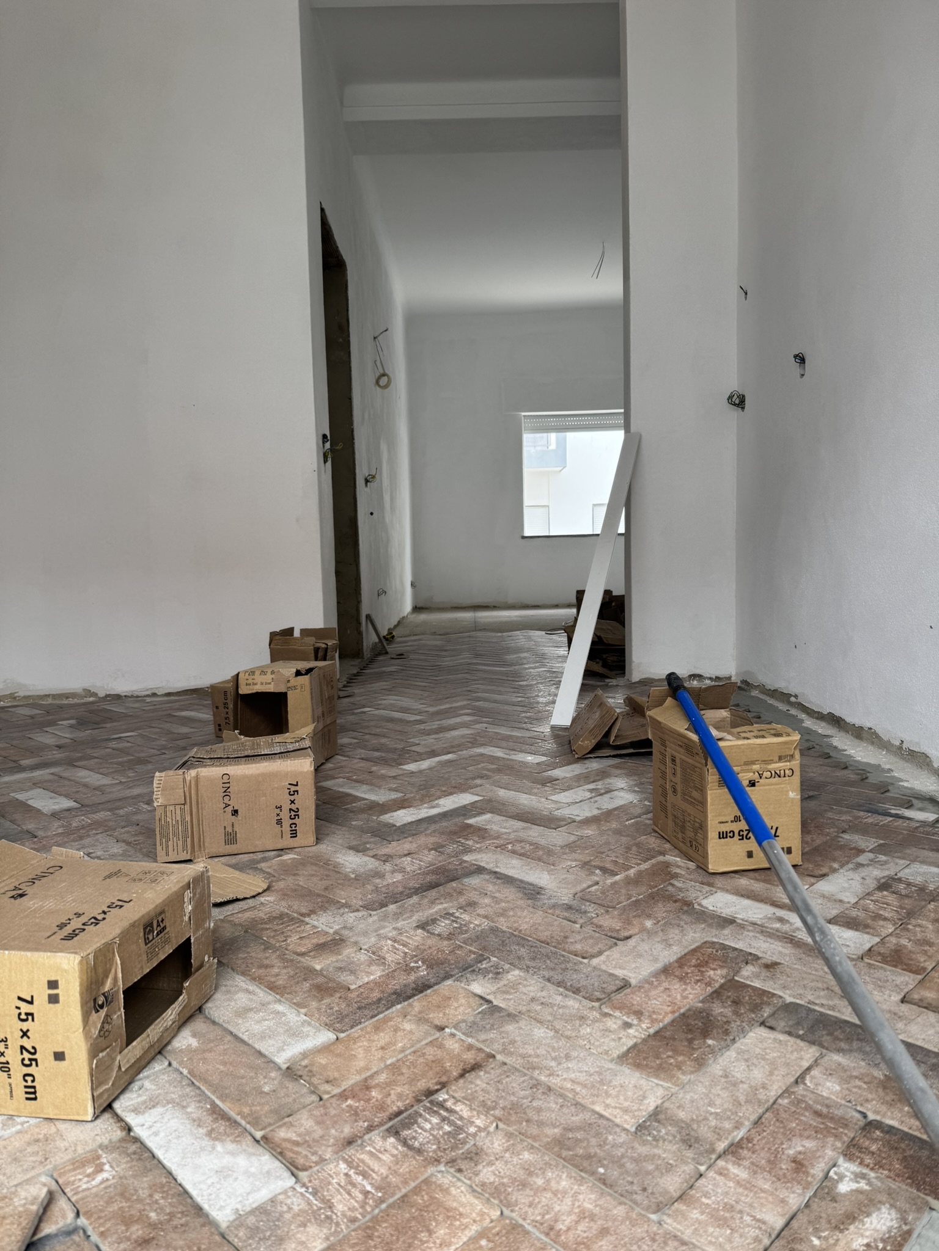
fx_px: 868
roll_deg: +1.5
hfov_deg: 56.8
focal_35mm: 24
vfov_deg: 71.6
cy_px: 626
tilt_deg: -4.3
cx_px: 470
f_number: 1.78
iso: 80
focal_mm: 6.76
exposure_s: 1/439
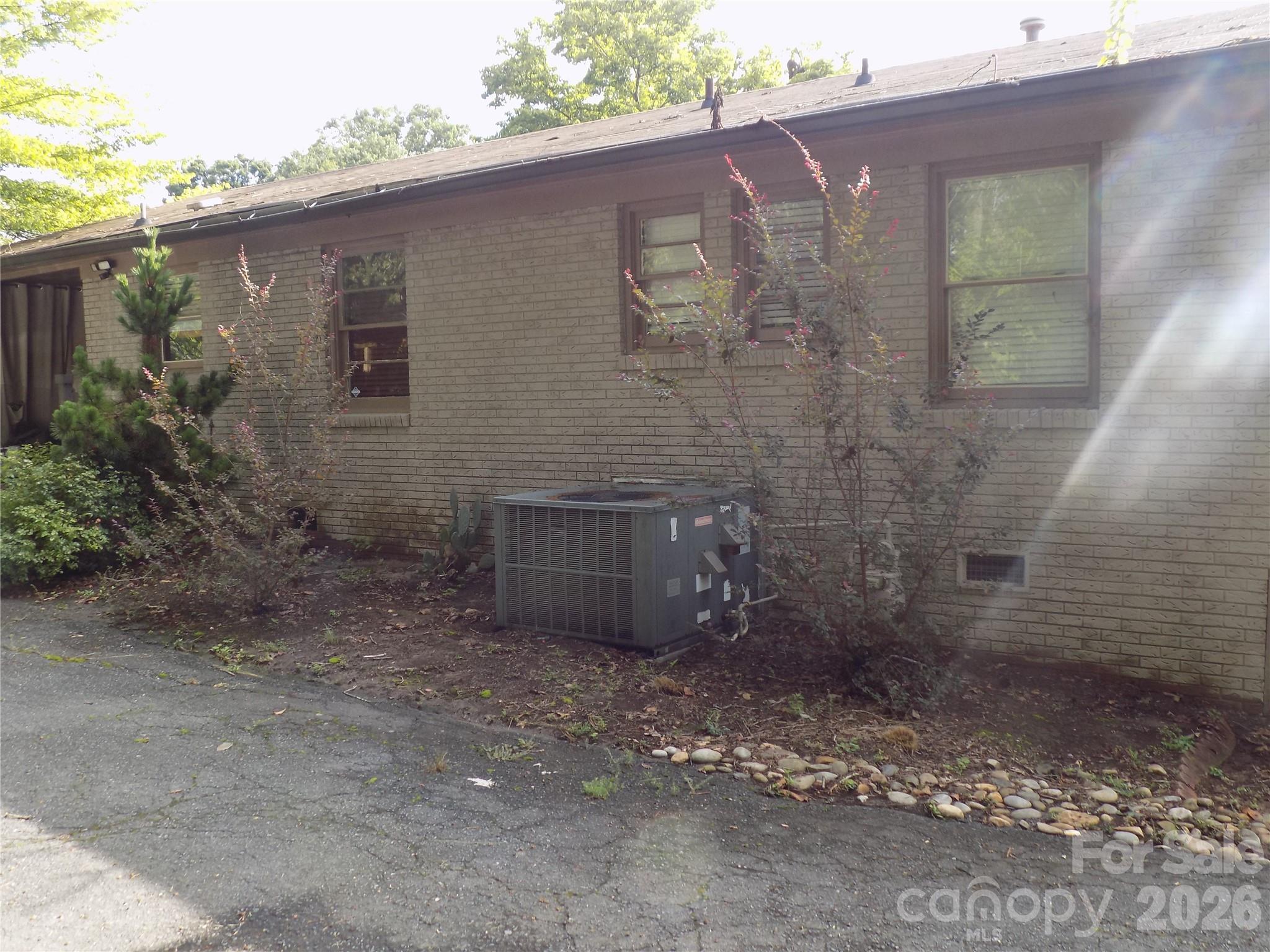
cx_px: 635
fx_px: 1101
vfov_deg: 46.8
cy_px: 476
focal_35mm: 30
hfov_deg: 60.0
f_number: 3.3
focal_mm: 5.3
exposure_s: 1/125
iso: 80
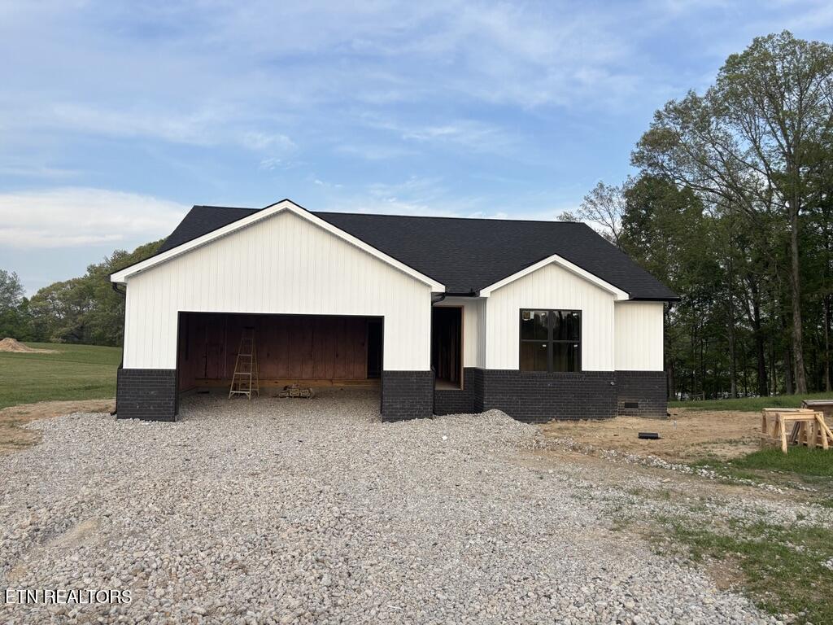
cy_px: 312
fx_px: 626
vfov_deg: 53.1
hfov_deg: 67.3
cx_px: 416
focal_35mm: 26
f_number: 1.6
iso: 50
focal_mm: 5.96
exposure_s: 1/1522
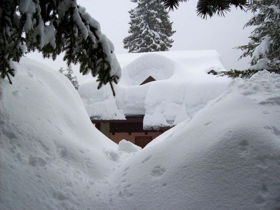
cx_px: 140
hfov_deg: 51.4
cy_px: 105
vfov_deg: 39.6
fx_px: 291
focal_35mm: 36
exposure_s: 1/418
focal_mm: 6
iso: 80
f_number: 4.8
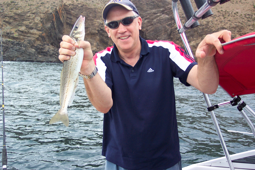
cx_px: 128
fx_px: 269
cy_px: 85
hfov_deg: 50.7
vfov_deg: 35.1
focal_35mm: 38
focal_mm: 8
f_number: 2.8
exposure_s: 1/250
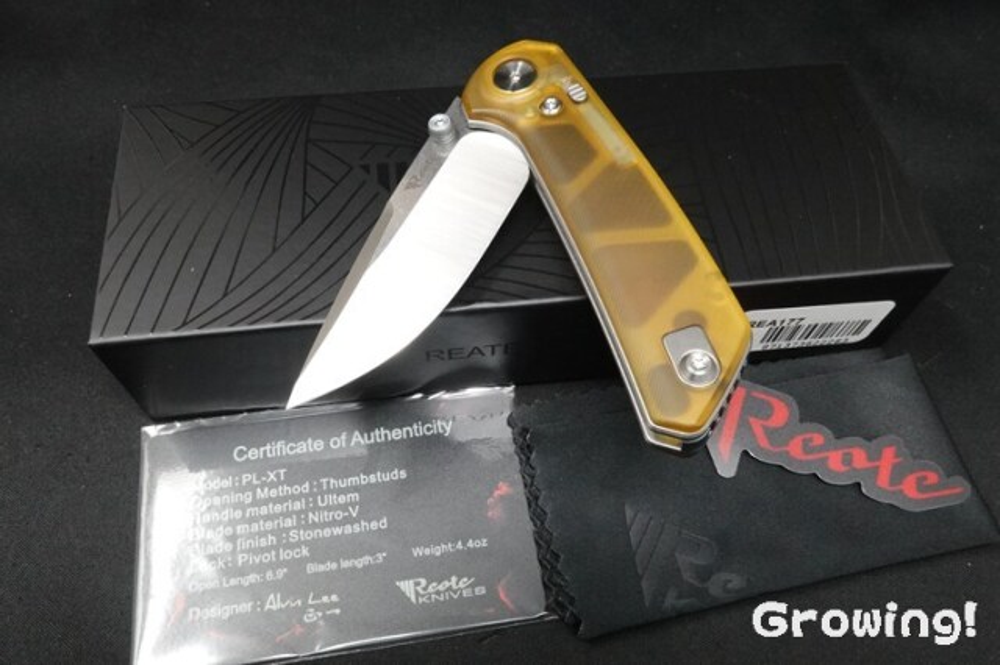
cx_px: 500
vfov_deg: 44.9
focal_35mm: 29
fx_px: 805
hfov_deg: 63.7
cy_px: 332
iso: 2000
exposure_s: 1/30
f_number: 11
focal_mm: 10.83
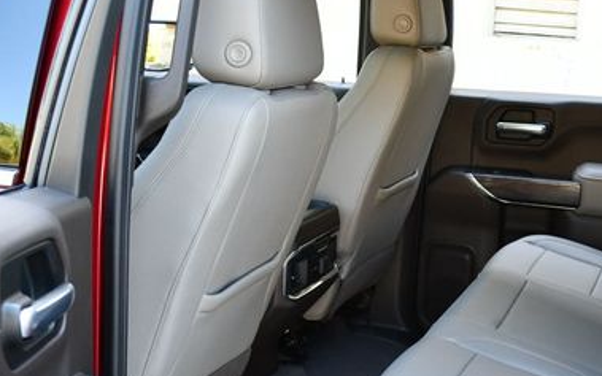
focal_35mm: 62
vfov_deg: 20.7
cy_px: 295
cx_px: 443
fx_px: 1017
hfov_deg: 32.4
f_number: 3.5
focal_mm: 18
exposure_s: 1/250
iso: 720
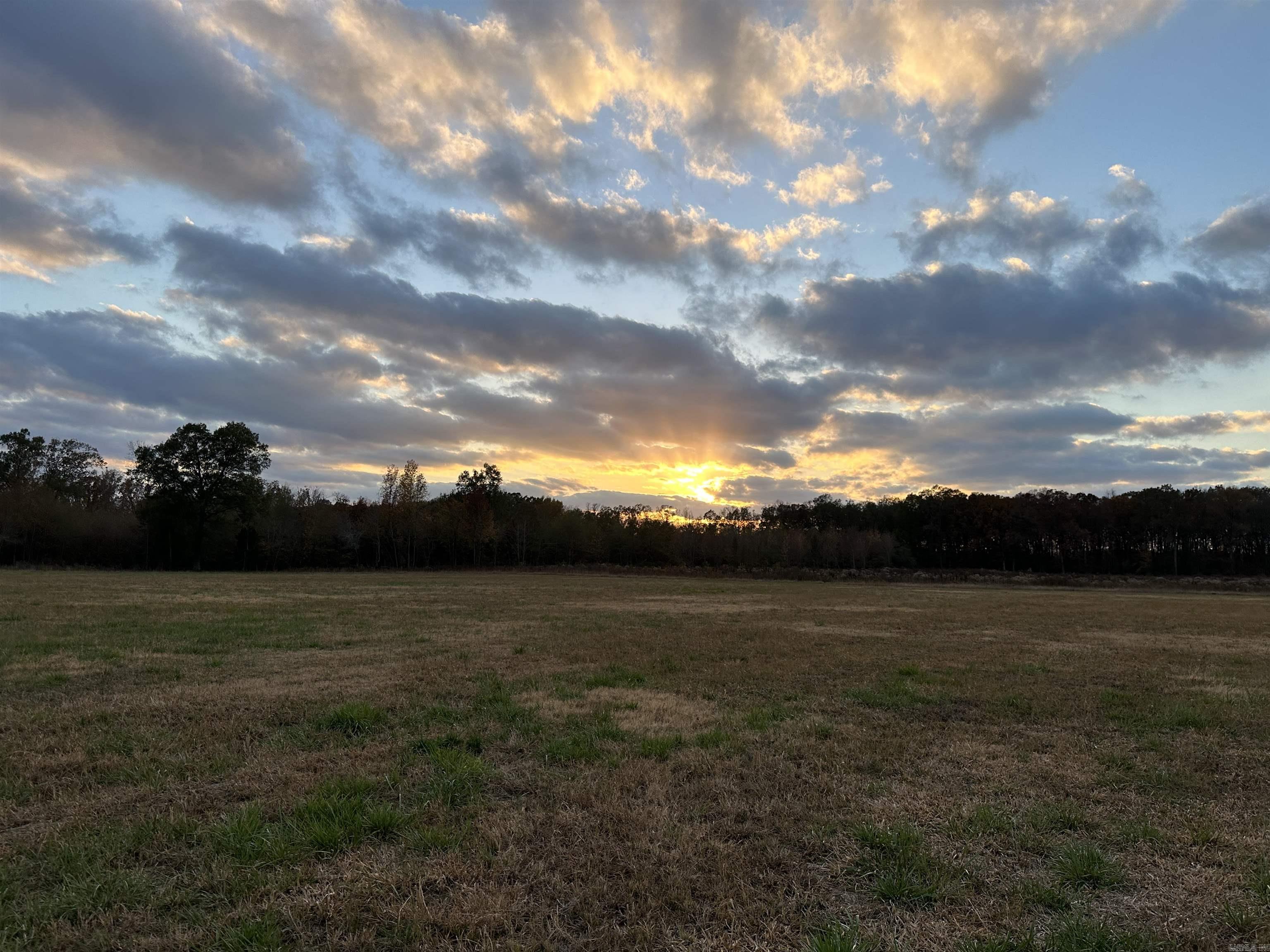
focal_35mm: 24
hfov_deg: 71.6
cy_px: 476
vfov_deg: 56.8
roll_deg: -1.5
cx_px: 635
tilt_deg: +6.4
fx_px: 881
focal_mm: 6.86
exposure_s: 1/1321
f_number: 1.78
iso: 80
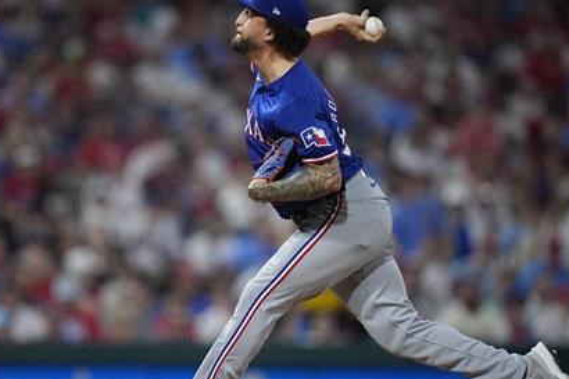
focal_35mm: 634
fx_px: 10016
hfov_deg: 3.3
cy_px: 190
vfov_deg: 2.2
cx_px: 211
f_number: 2.8
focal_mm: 400
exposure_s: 1/2500
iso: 2500
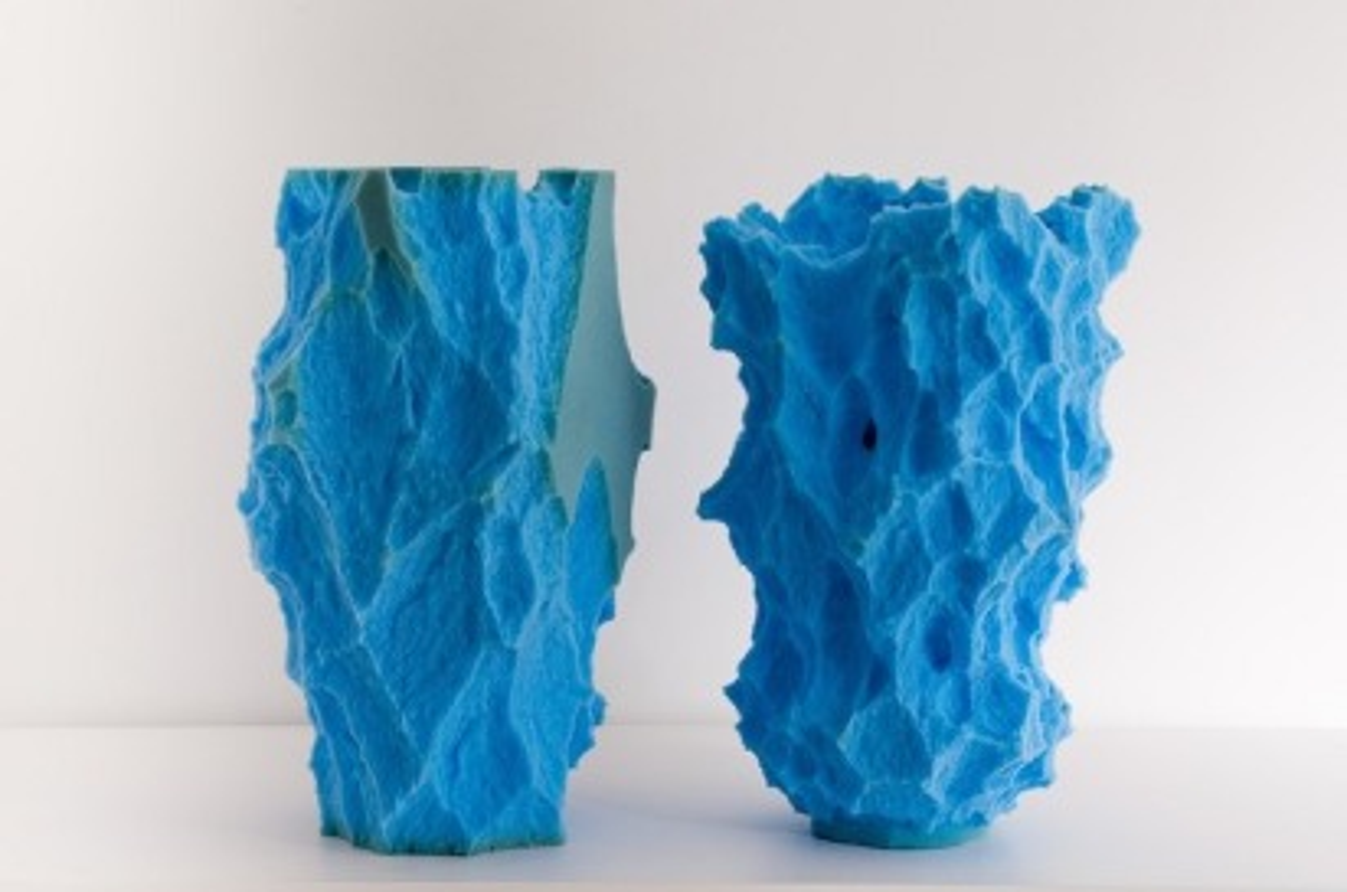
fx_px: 2801
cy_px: 446
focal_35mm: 75
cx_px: 674
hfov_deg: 27.0
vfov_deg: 18.1
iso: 200
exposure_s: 1/6
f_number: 8
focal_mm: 50
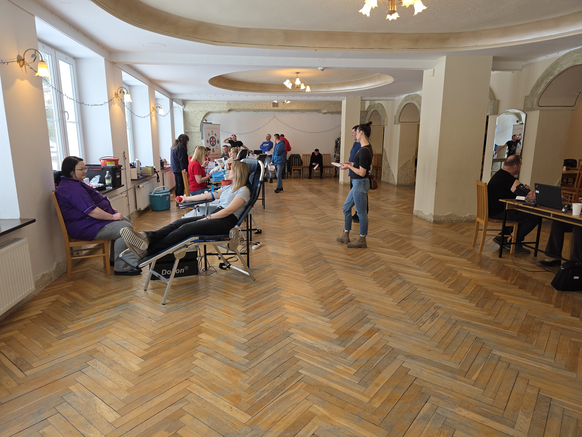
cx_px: 291
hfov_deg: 73.9
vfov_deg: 58.9
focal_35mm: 23
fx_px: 387
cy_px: 218
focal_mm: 6.3
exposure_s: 1/100
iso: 80
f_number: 1.7
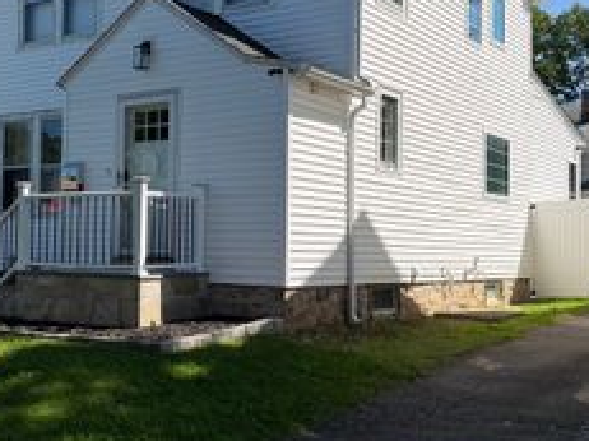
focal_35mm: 52
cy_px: 205
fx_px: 884
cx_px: 156
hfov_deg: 36.1
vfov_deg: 28.0
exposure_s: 1/3279
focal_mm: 6.76
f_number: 1.78
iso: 80
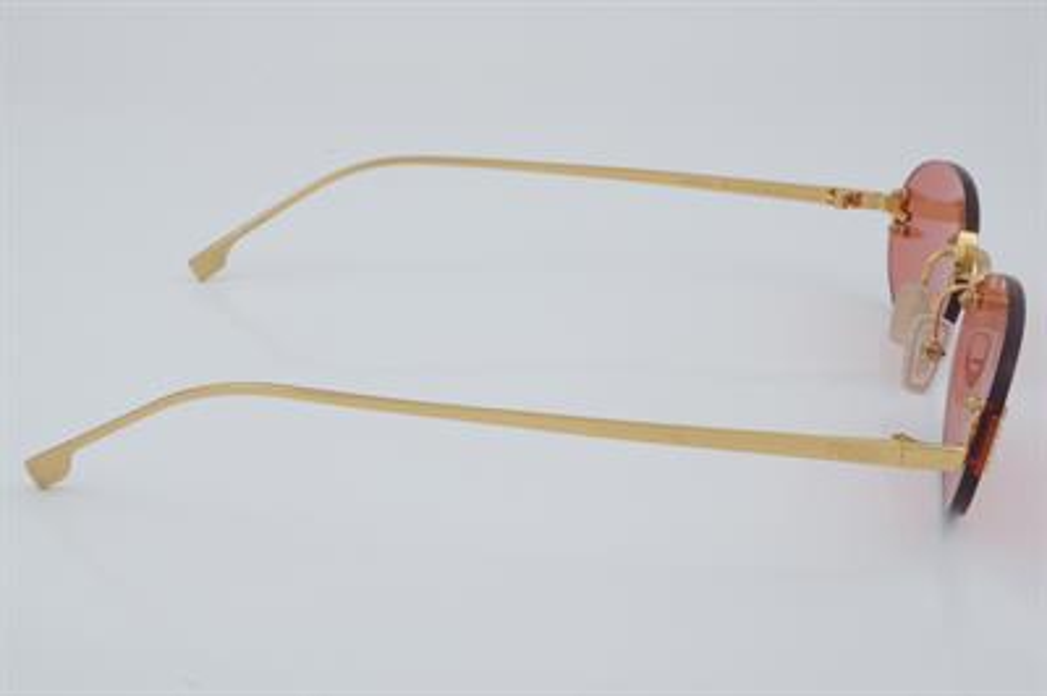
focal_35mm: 68
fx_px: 1961
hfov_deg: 29.9
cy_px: 348
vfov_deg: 20.1
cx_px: 524
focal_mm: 45
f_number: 32
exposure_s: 1/3
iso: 100
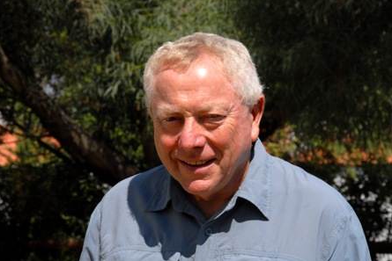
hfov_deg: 17.3
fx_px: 1285
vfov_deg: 11.6
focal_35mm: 118
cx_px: 196
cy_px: 130
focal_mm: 78
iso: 200
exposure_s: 1/320
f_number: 11
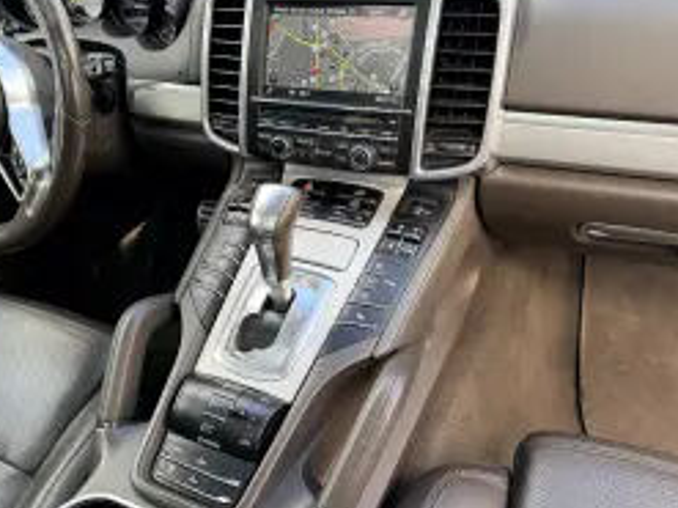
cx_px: 211
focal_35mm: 35
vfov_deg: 40.7
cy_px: 264
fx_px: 685
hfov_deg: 51.4
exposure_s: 1/243
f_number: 1.78
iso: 125
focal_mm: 6.76
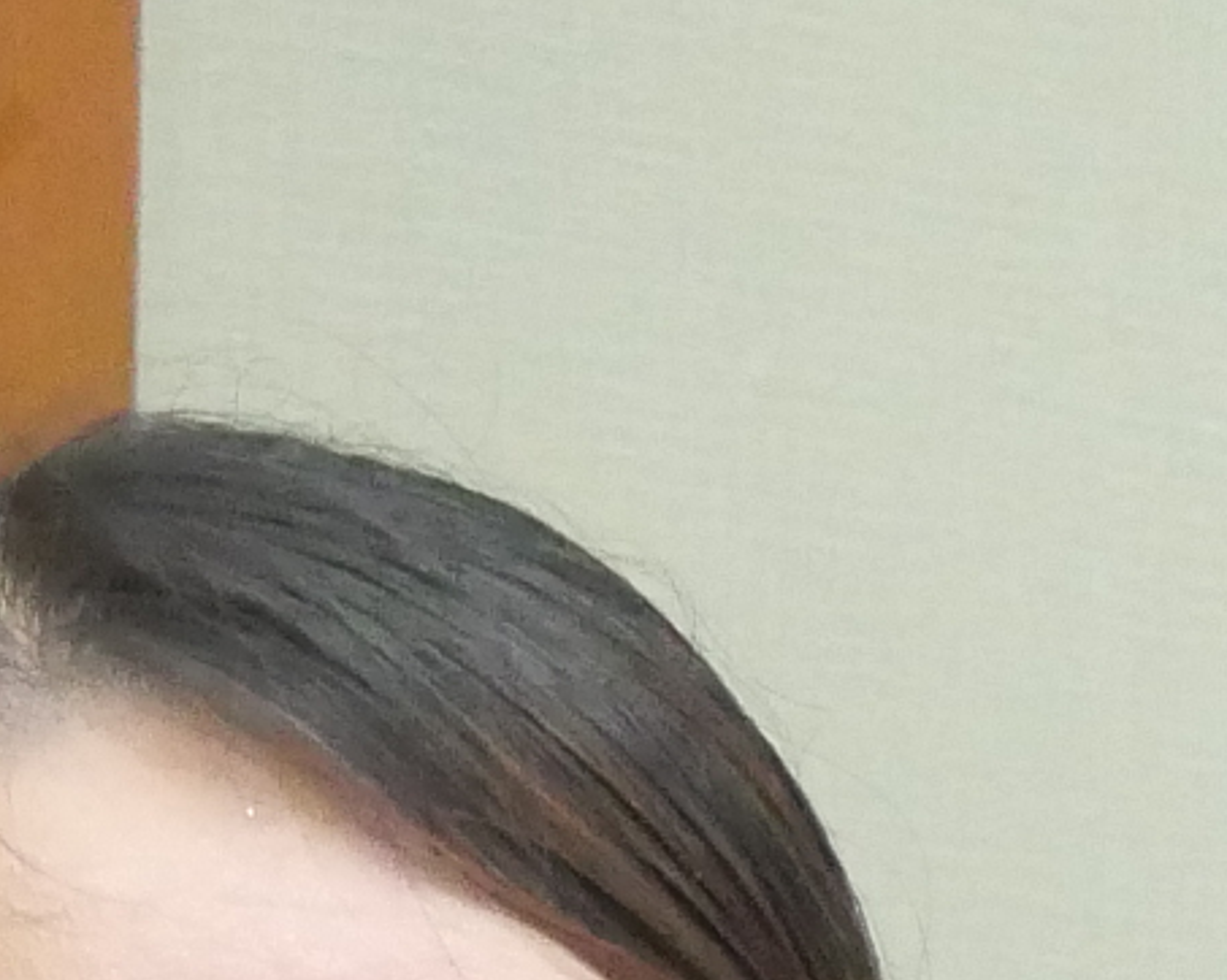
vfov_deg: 5.2
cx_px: 1406
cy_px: 2656
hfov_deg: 6.7
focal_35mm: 285
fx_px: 10345
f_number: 3.9
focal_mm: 18
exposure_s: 1/60
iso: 3200
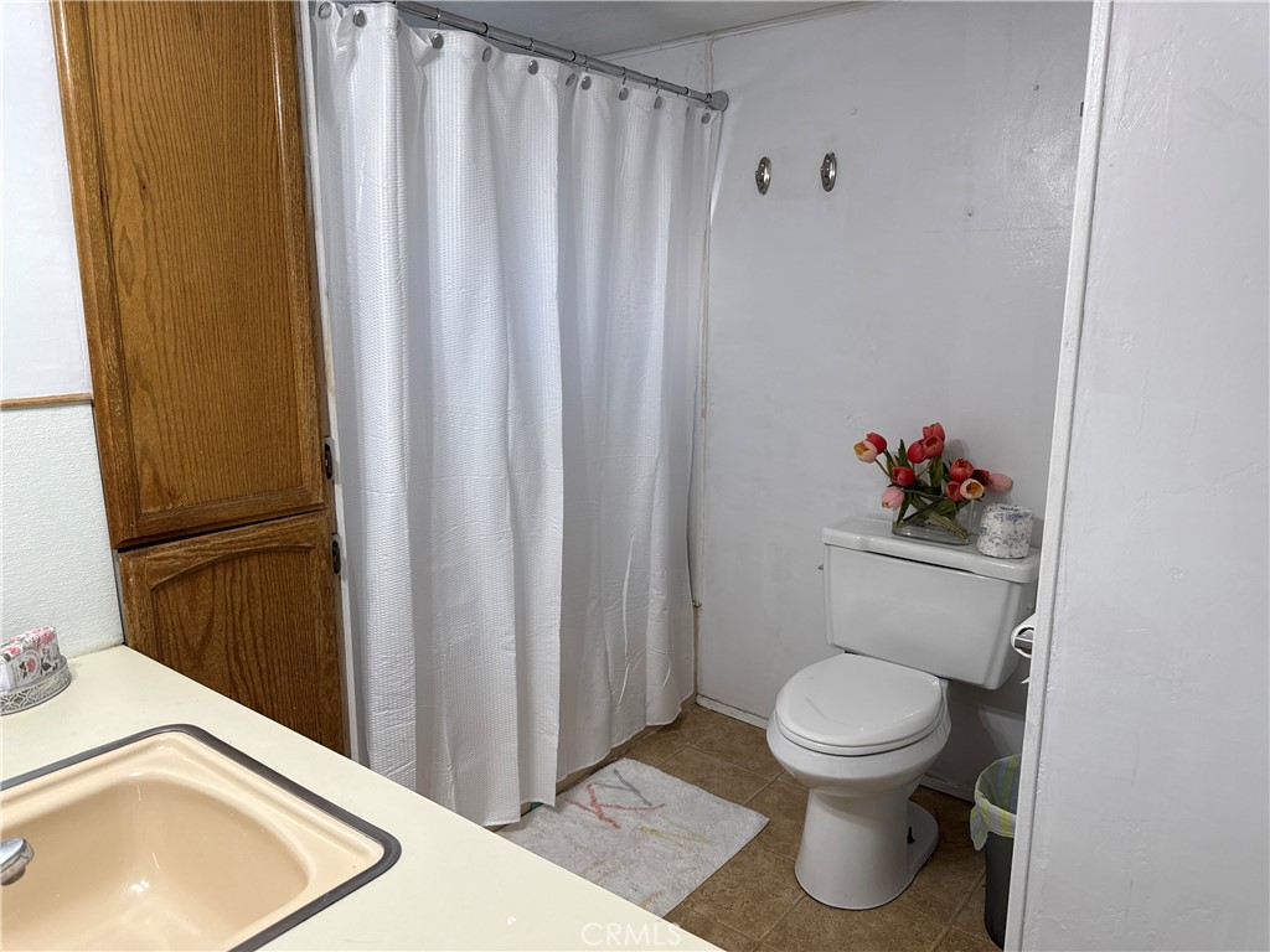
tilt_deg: -10.8
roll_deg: +0.4
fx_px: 881
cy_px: 476
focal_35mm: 24
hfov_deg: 71.6
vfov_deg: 56.8
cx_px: 635
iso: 80
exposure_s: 1/120
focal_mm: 6.76
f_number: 1.78
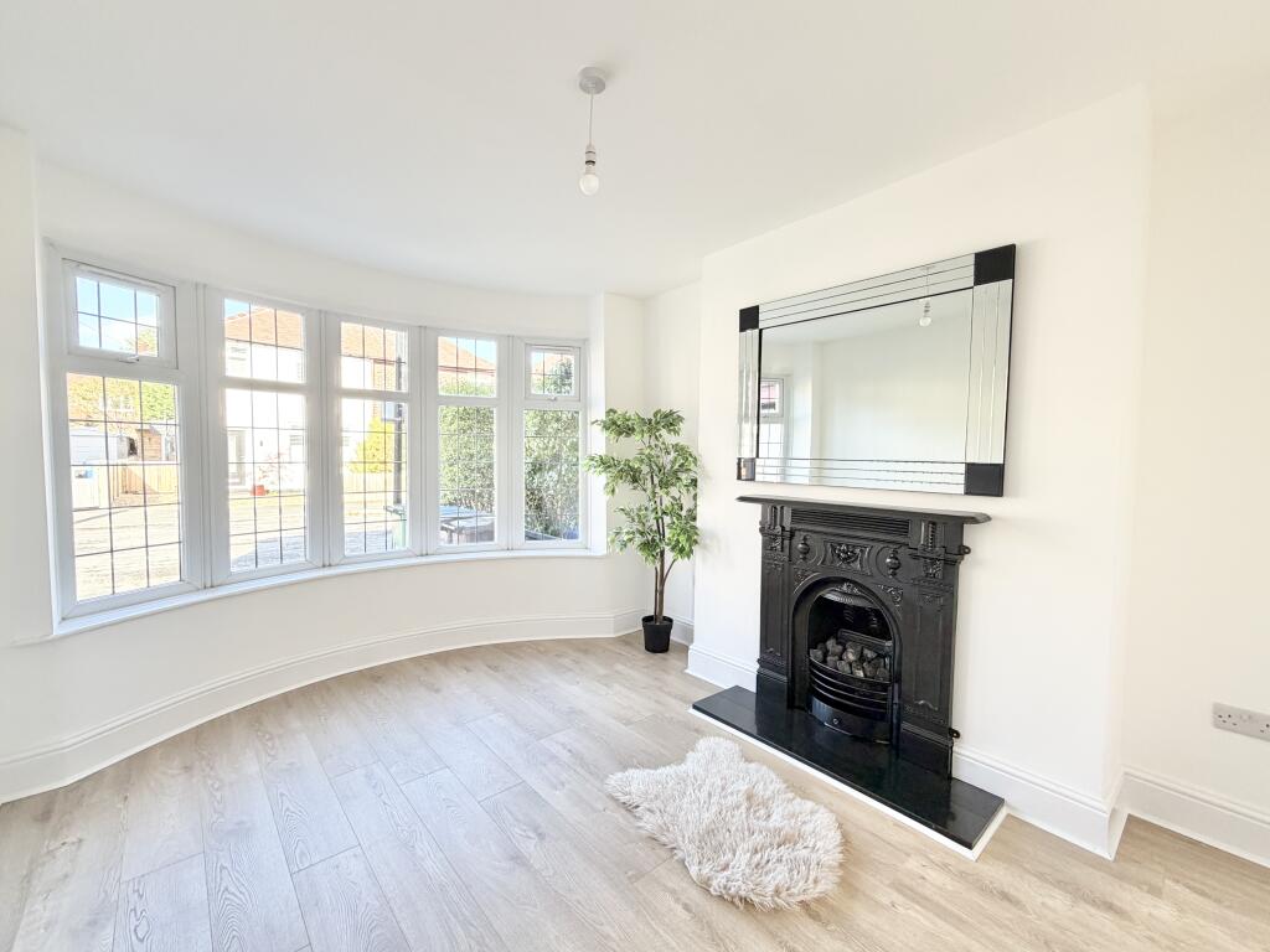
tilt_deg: -1.9
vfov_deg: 85.7
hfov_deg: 102.1
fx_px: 514
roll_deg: +1.6
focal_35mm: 14
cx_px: 635
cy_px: 476
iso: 200
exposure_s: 1/121
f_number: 2.2
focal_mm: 2.22
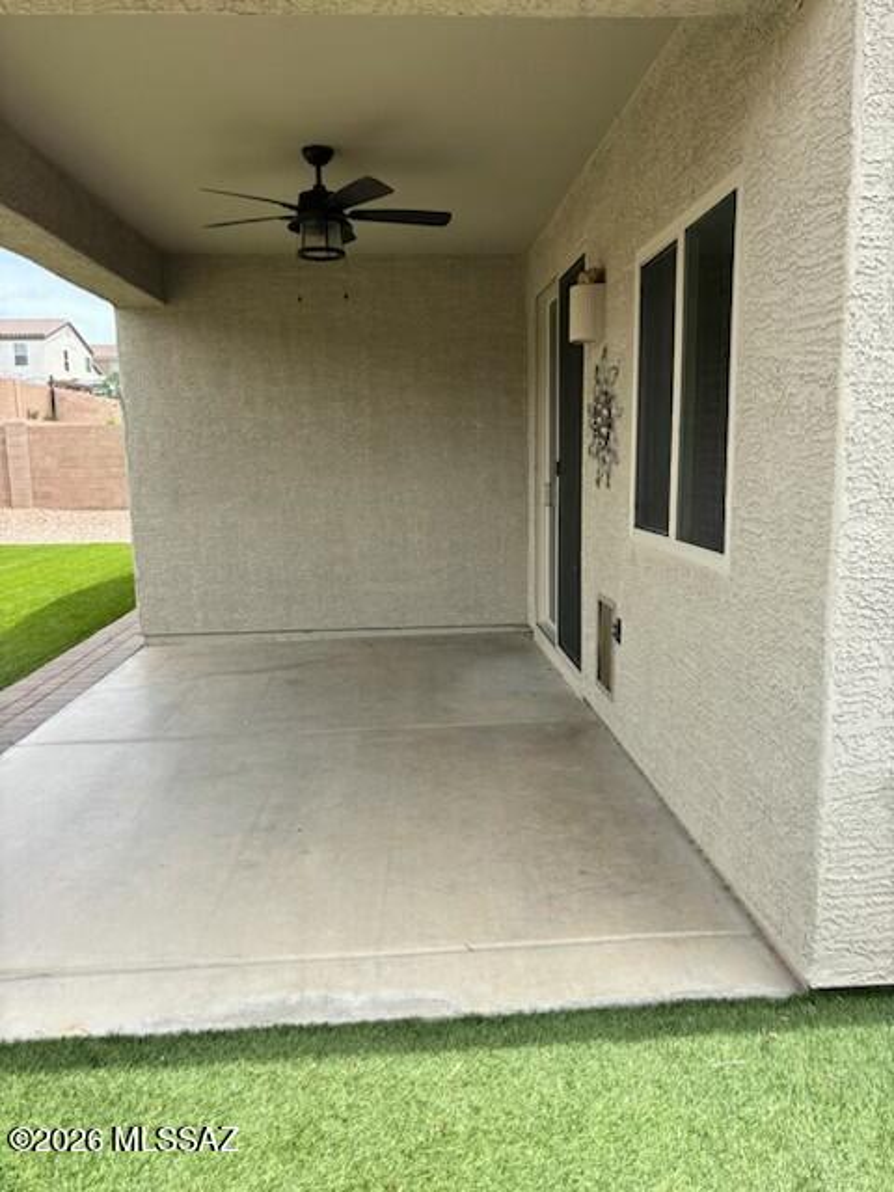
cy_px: 596
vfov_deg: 67.3
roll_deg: +1.8
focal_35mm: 26
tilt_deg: -8.4
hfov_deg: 53.1
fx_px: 895
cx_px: 447
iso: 50
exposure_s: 1/1016
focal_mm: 5.96
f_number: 1.6
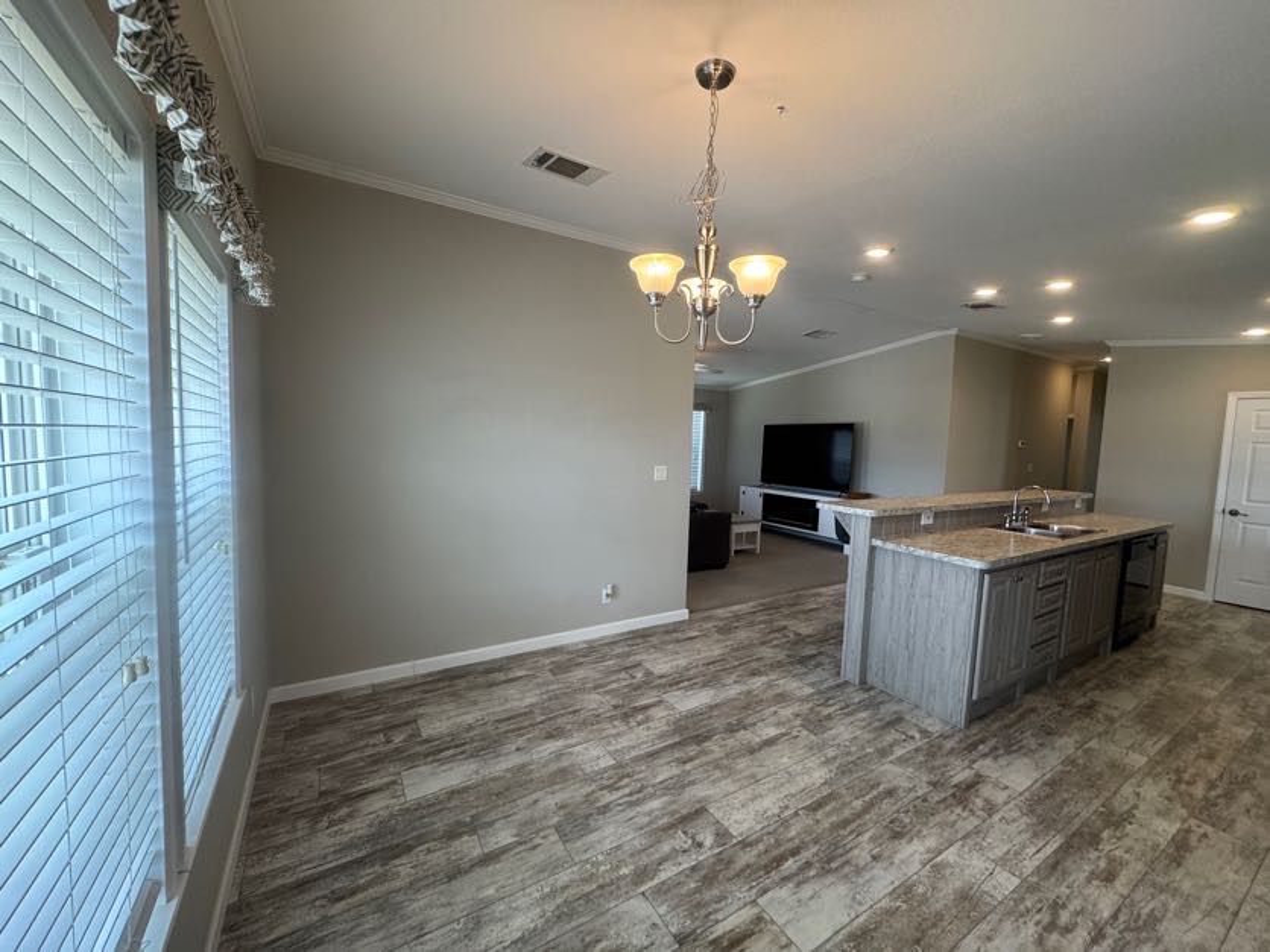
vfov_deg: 85.7
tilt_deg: -4.5
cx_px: 635
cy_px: 476
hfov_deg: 102.1
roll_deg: -1.2
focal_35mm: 14
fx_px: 514
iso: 160
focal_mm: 2.22
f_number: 2.2
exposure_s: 1/120
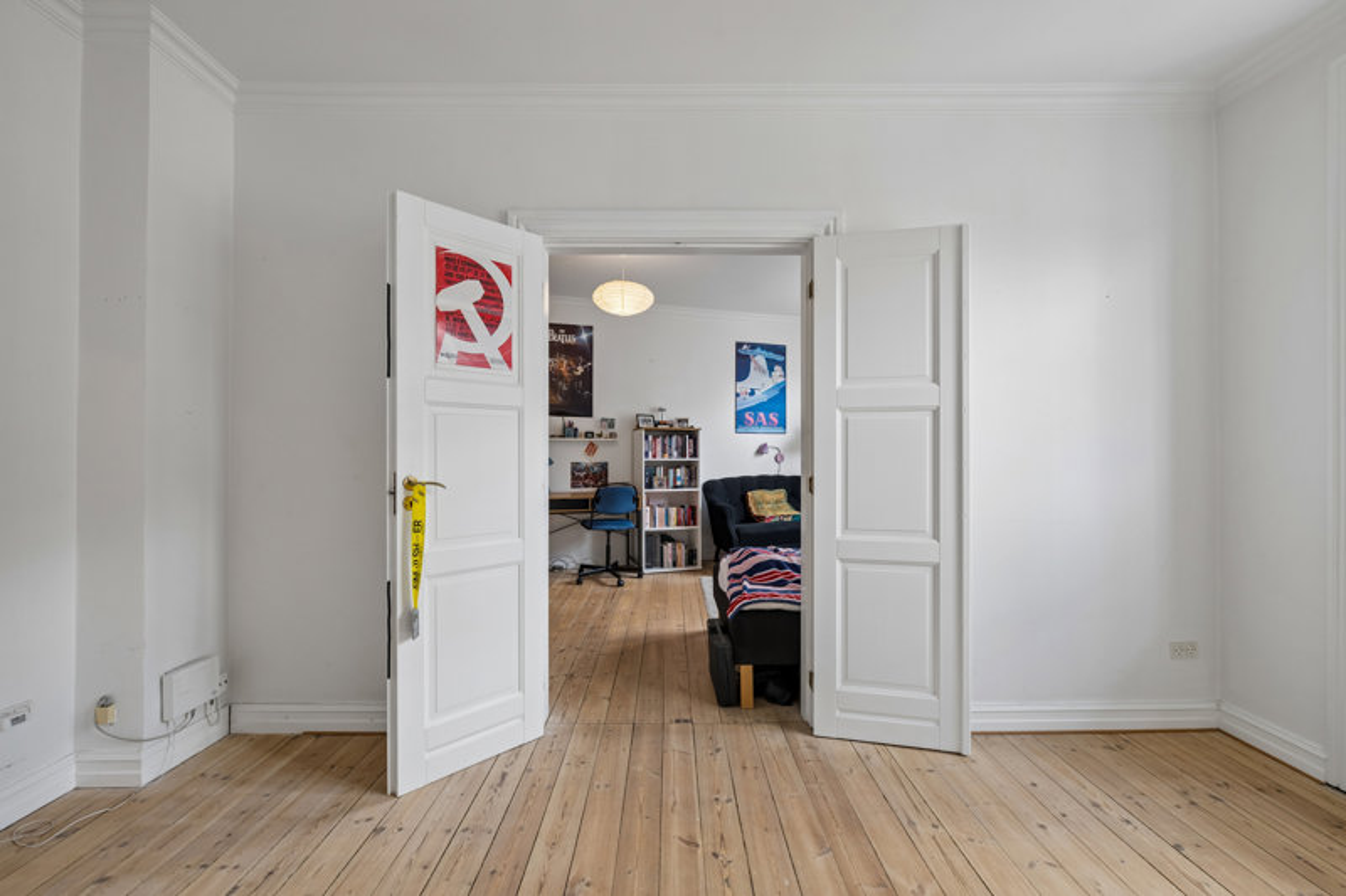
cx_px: 673
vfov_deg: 77.3
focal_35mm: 15
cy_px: 448
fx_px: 561
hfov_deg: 100.4
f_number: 8
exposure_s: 1/20
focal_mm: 15
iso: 125
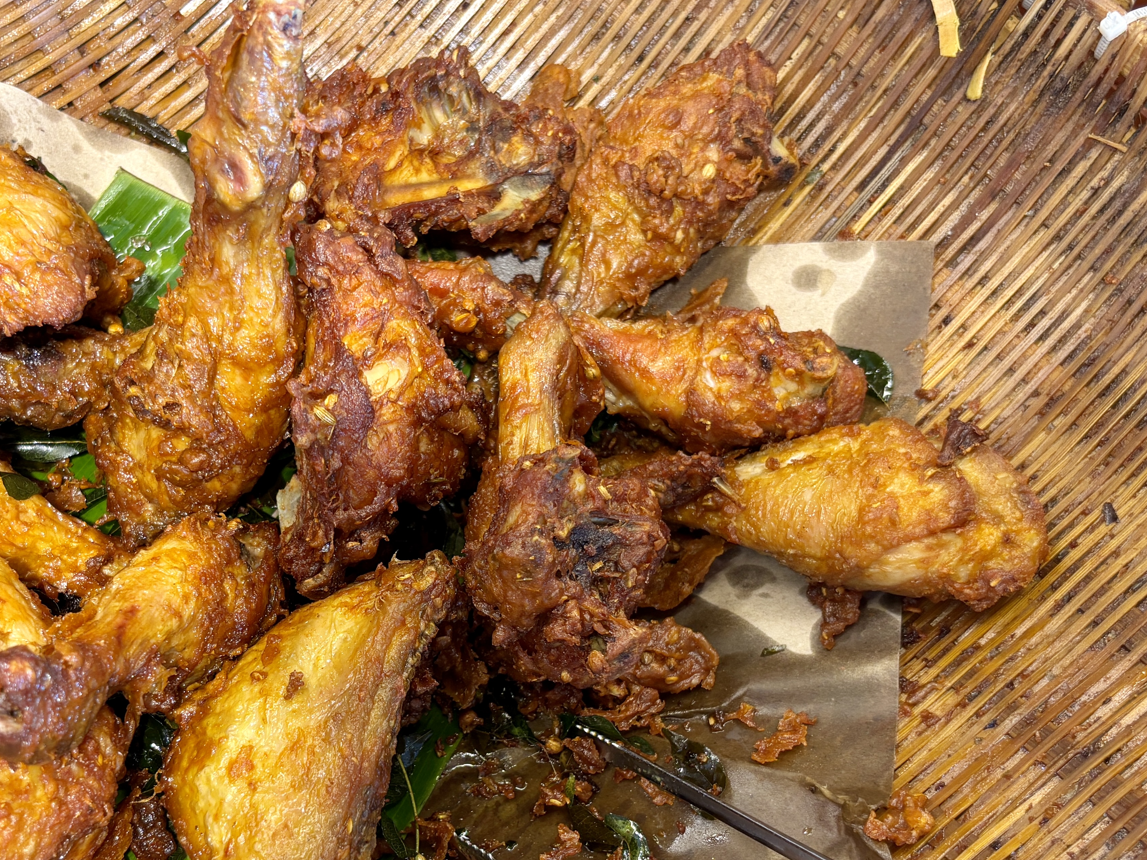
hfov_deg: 48.0
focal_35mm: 38
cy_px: 511
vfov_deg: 37.6
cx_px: 359
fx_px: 1259
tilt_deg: -63.5
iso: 80
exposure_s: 1/50
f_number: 1.6
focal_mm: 5.96
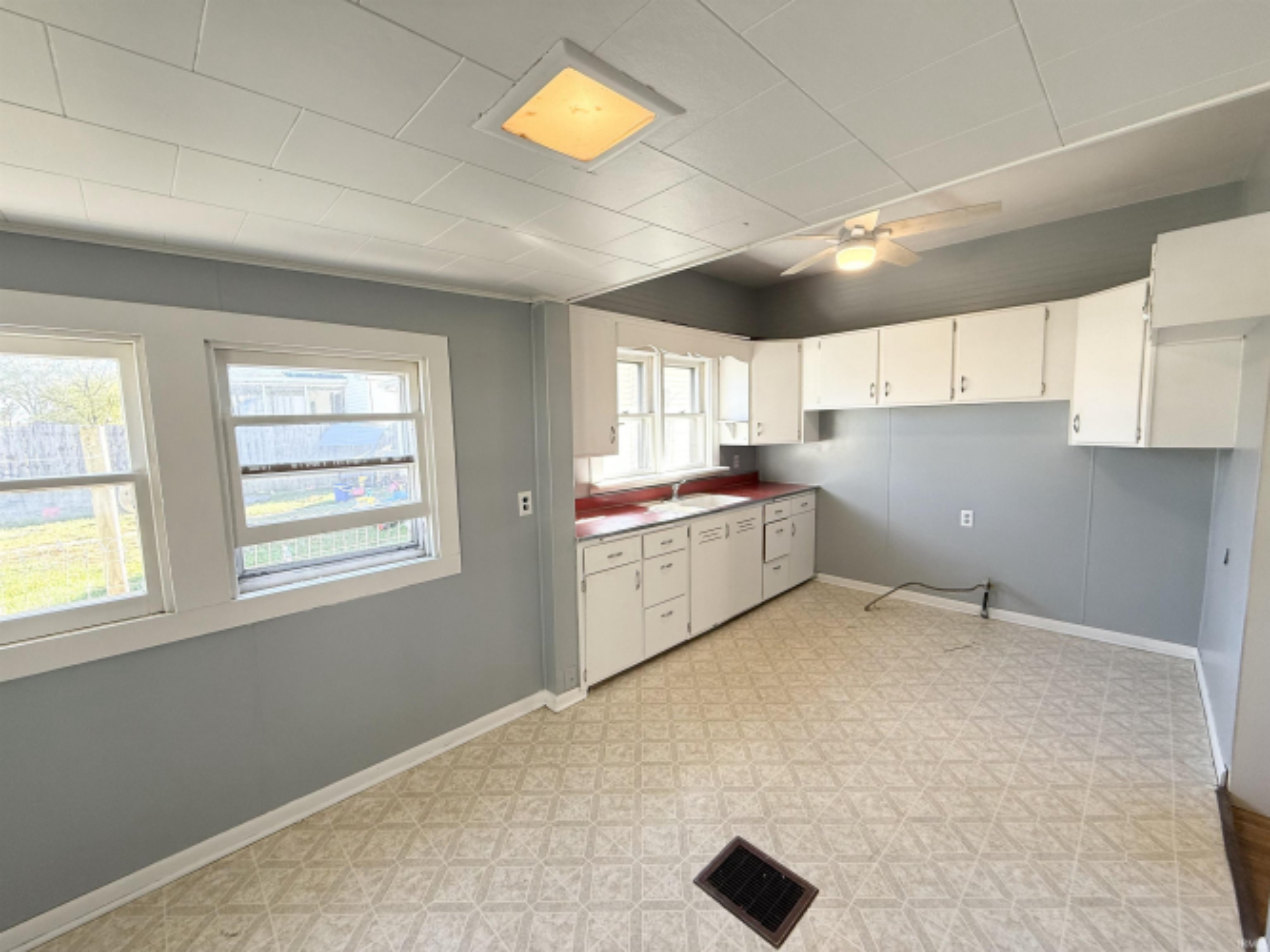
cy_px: 476
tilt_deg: -5.5
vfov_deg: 85.7
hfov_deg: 102.1
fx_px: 514
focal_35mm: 14
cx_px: 635
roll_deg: +1.3
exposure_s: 1/120
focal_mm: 2.22
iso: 100
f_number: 2.2
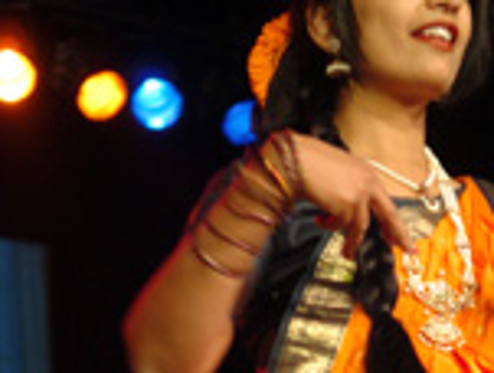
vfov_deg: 5.9
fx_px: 3591
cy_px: 589
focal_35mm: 251
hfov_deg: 7.8
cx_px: 440
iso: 400
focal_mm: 44
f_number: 2.8
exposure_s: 1/100
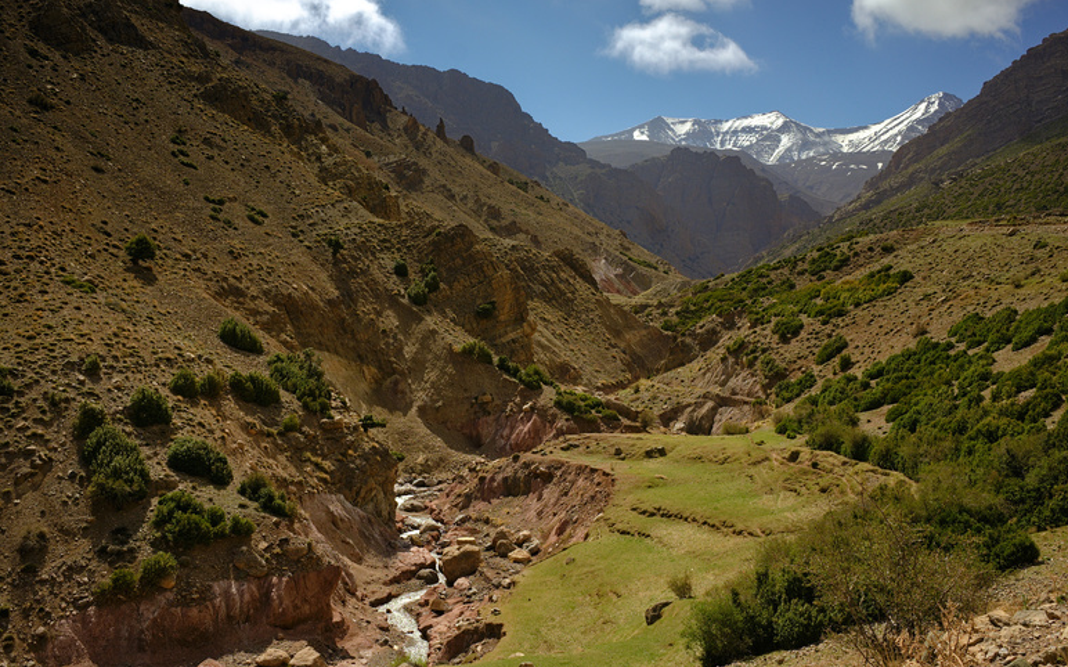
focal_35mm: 37
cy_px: 356
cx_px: 535
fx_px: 1077
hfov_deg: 52.8
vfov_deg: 34.4
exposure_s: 1/320
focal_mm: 23
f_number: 11
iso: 400
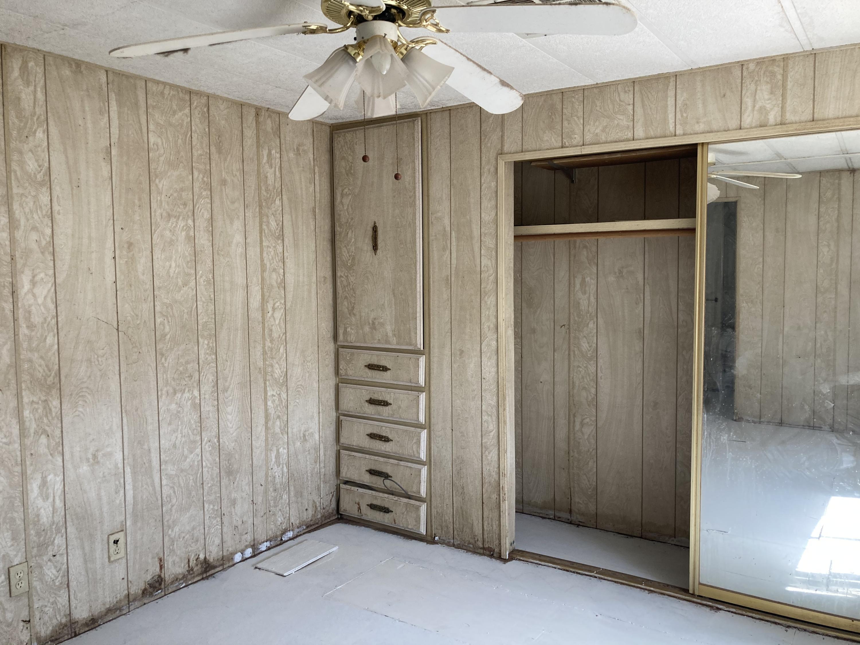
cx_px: 430
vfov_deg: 49.7
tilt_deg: -4.0
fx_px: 696
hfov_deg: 63.4
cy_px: 322
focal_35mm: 28
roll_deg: -1.2
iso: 50
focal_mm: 3.99
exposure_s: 1/121
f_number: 1.8
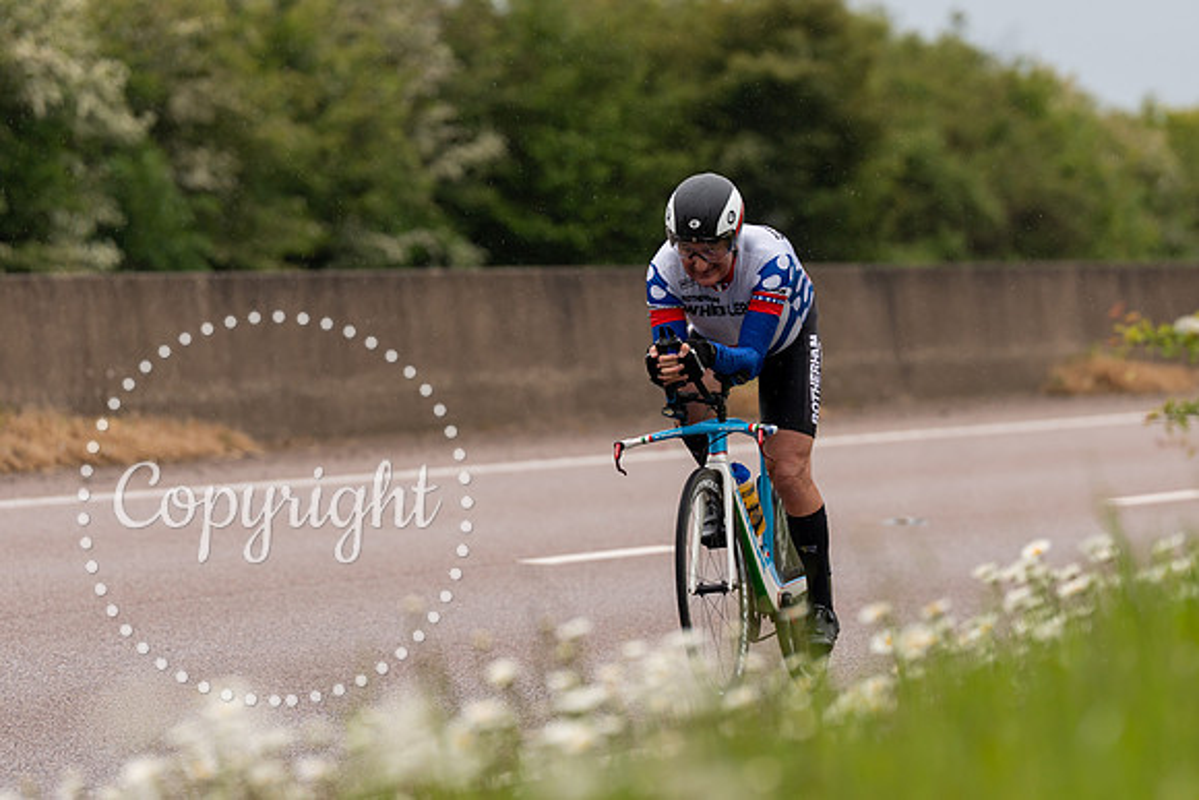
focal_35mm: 285
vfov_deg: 4.8
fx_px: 9503
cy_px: 311
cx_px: 733
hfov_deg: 7.2
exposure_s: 1/1000
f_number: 3.5
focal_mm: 200
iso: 320
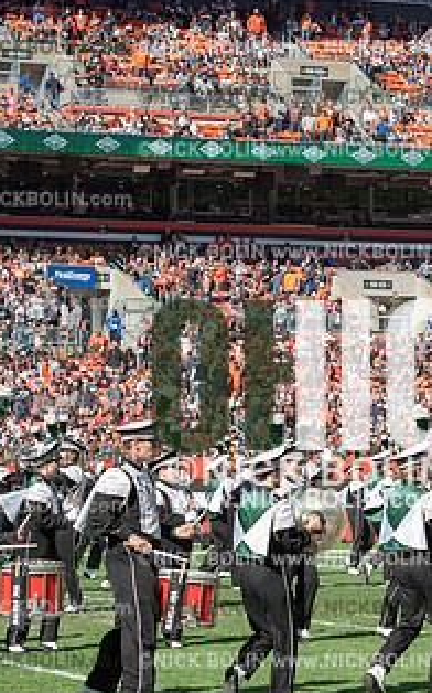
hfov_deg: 9.9
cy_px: 405
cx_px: 306
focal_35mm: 132
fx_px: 2489
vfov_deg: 15.8
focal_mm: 70
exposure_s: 1/2000
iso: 400
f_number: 5
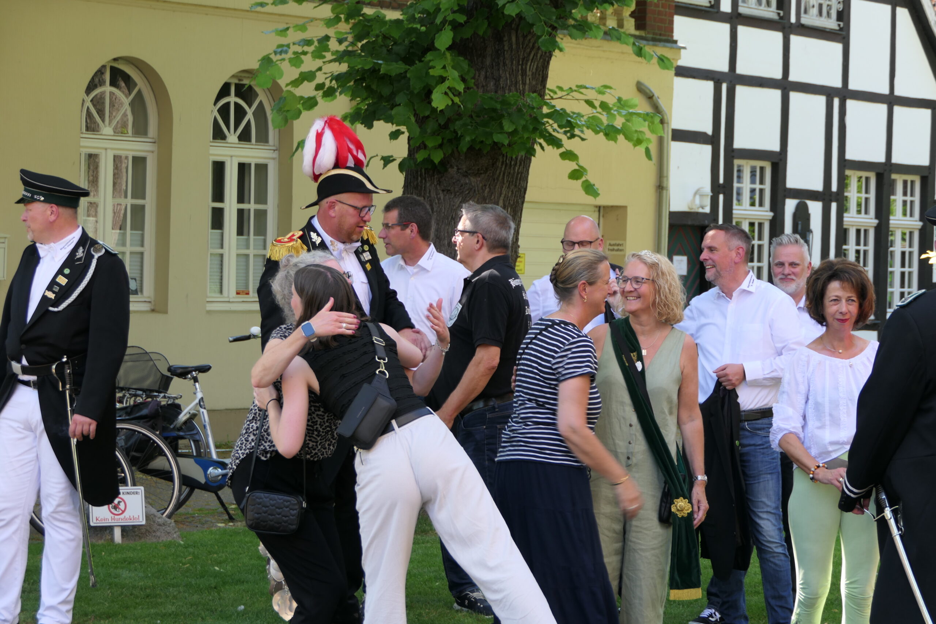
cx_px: 468
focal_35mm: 105
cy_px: 312
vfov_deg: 13.0
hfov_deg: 19.5
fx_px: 2730
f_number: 4.2
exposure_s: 1/80
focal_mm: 38.4
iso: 125
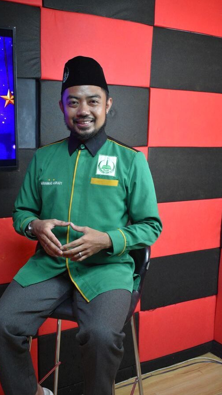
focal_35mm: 41
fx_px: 429
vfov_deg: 49.4
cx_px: 93
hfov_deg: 28.9
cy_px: 197
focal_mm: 26
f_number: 4
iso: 3200
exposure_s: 1/80
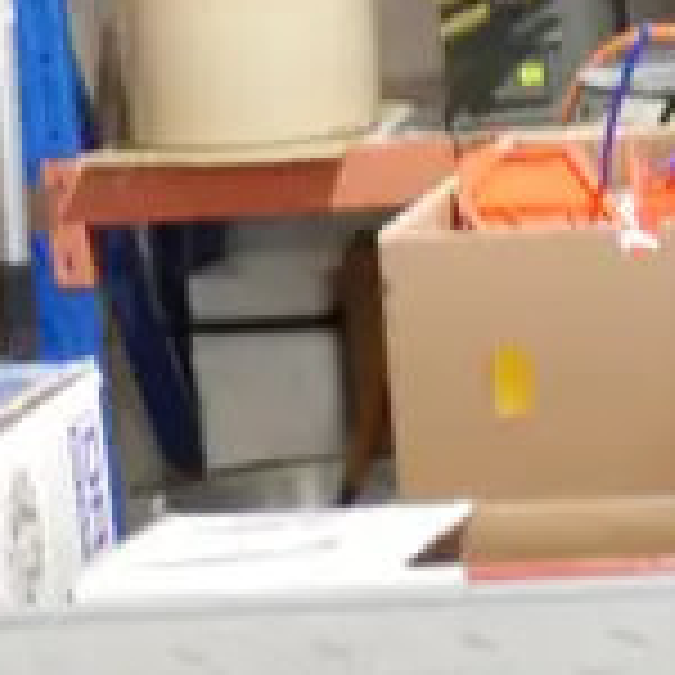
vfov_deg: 6.9
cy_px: 2282
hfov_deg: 8.1
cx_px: 421
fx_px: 4787
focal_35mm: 217
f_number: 4
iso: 1000
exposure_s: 1/60
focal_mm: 18
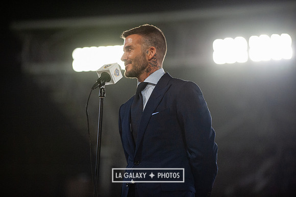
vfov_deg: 10.1
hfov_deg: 15.2
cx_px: 148
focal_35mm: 135
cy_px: 98
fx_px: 1109
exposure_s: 1/3200
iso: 3200
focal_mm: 135
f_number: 2.8
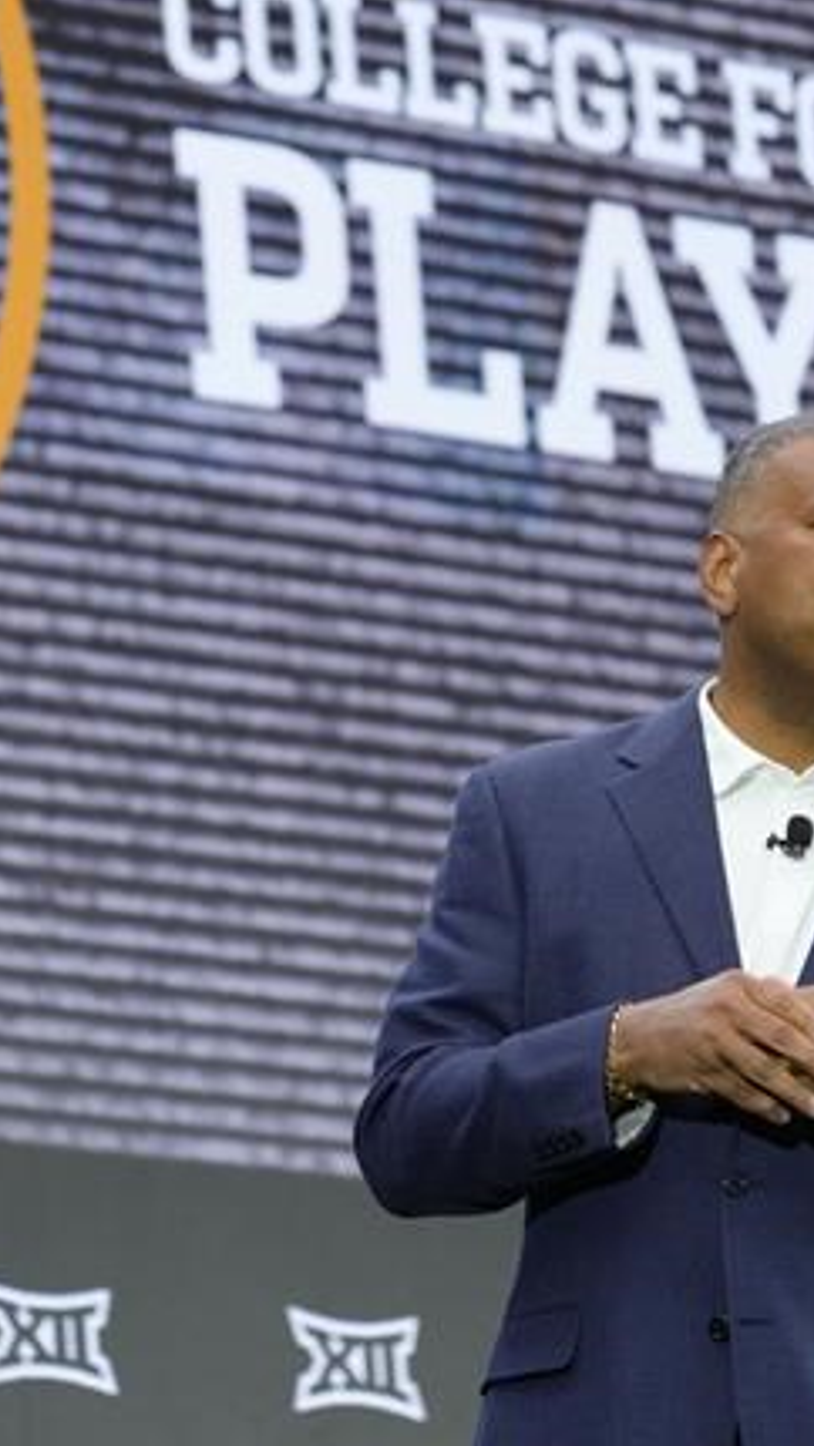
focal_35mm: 320
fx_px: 12274
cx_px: 326
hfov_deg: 3.8
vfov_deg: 6.7
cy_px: 725
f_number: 5.6
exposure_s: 1/320
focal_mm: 202
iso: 1250
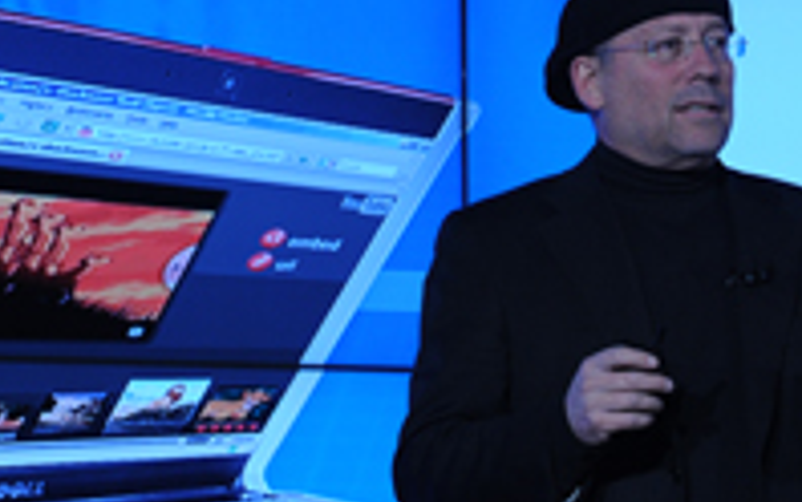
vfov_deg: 4.7
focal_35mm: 277
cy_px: 237
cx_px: 474
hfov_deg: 7.6
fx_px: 6058
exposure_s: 1/200
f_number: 4.5
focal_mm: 120
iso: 1600
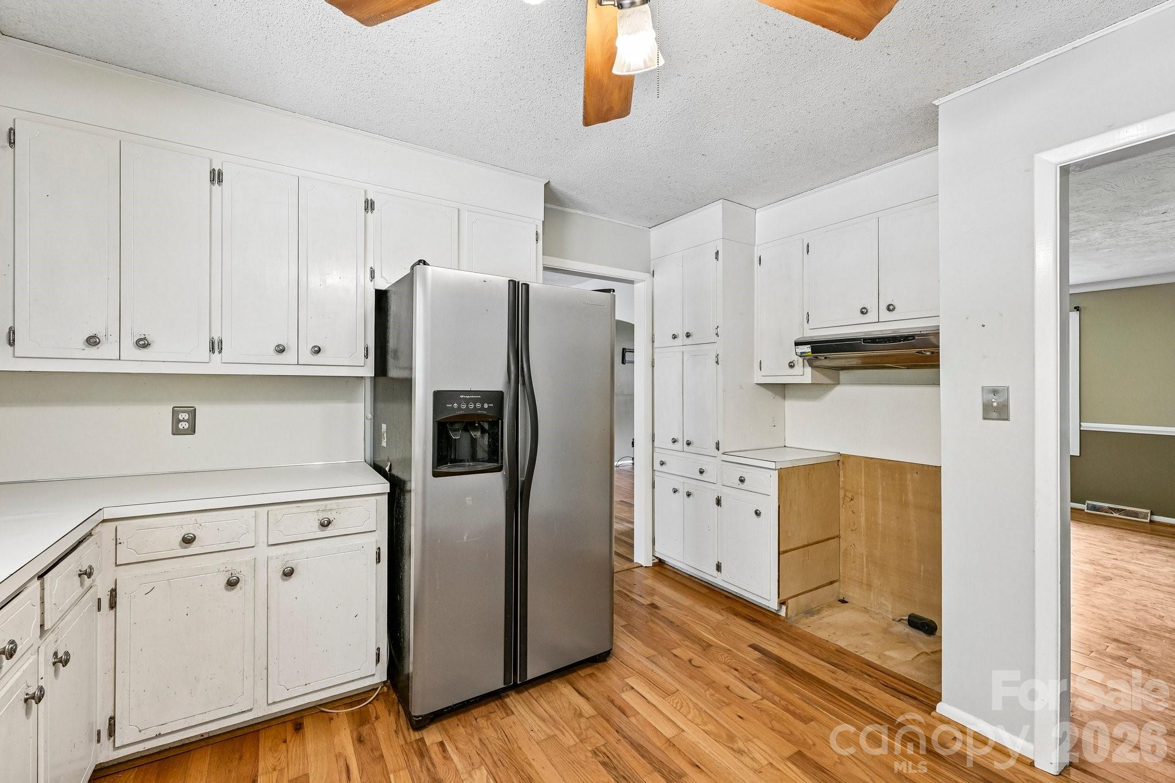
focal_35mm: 15
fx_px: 490
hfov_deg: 100.4
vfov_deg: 77.3
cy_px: 392
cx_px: 588
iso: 400
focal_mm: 15
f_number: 8
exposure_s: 1/8
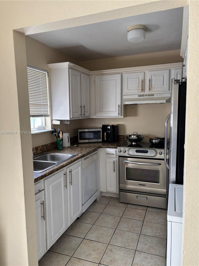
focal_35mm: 26
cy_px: 133
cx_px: 100
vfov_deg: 67.3
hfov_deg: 53.1
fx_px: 199
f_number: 1.6
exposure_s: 1/121
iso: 80
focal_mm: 5.96
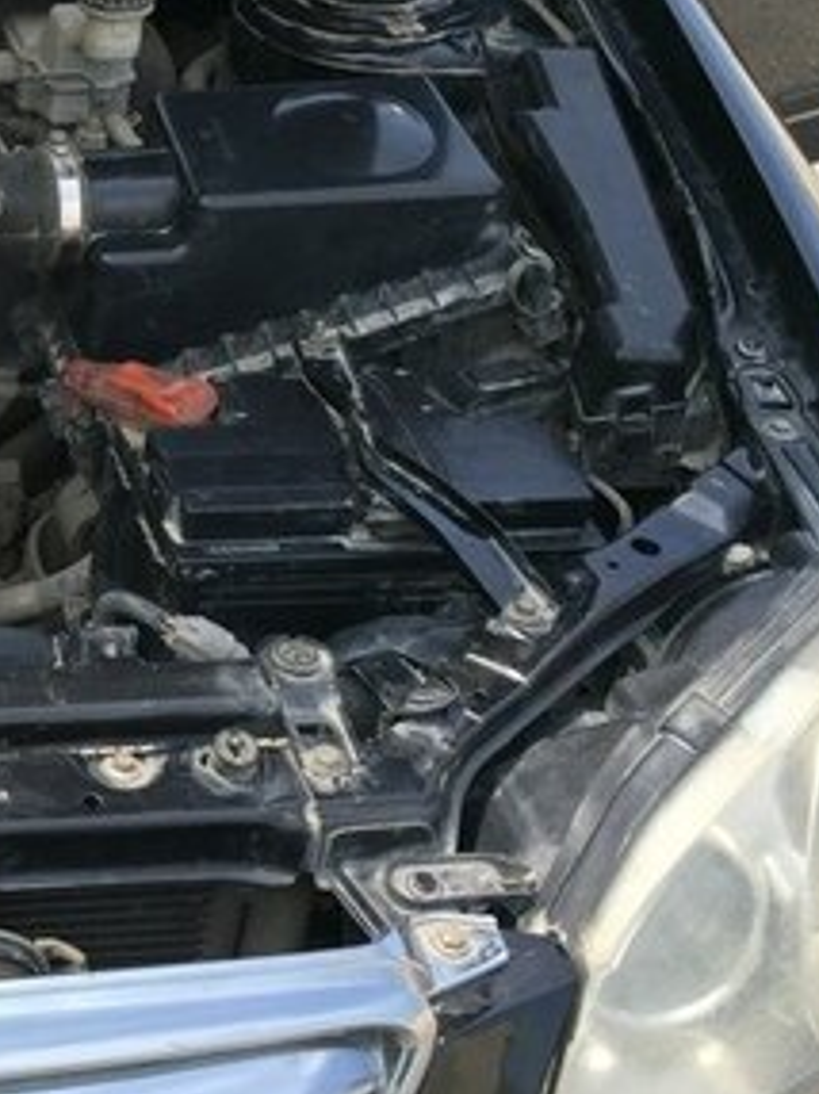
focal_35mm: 67
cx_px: -371
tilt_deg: -32.8
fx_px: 2117
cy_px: 427
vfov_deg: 28.9
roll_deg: -2.4
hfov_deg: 19.4
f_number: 2.2
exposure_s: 1/964
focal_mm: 4.15
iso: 32
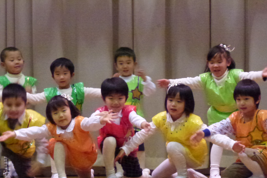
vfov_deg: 8.2
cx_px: 115
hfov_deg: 12.3
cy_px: 113
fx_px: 1238
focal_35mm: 167
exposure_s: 1/40
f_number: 5.1
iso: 1600
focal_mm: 21.7
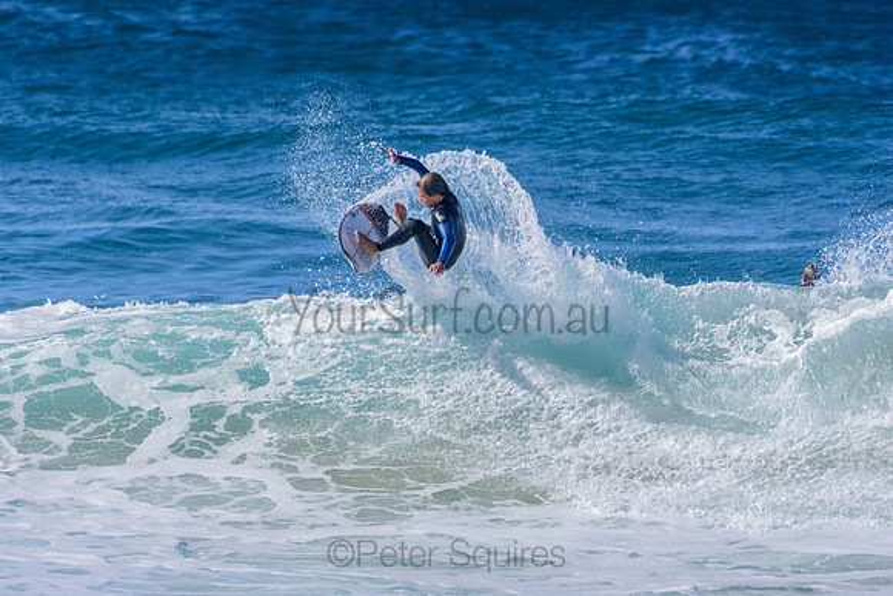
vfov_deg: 1.8
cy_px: 298
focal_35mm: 750
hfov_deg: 2.7
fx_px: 18608
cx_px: 446
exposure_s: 1/2000
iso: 220
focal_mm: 500
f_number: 5.6
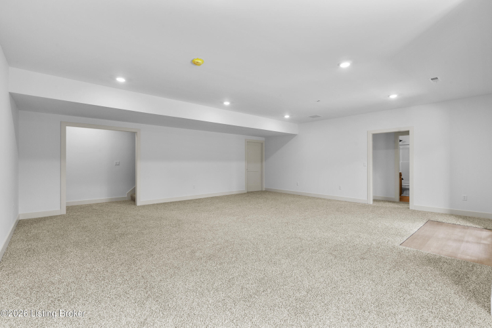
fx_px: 219
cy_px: 164
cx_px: 246
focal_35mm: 16
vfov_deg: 73.8
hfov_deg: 96.7
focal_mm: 16
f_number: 11
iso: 400
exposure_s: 1/2.5
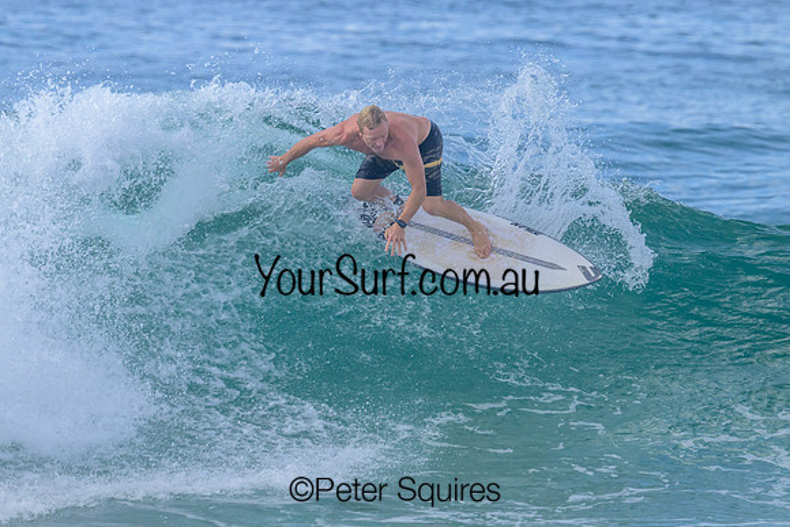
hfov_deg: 3.3
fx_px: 13851
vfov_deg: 2.2
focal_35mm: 631
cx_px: 328
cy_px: 219
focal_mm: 540
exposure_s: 1/2000
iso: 1400
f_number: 11
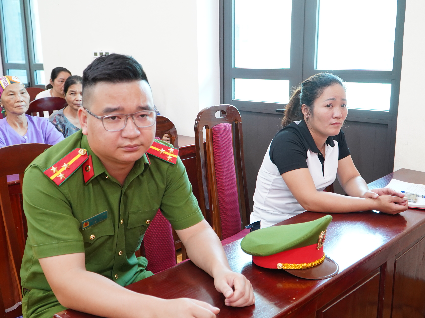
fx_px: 417
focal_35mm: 34
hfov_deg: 53.9
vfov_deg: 41.8
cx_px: 217
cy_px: 159
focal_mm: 21
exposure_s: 1/40
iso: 1600
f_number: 4
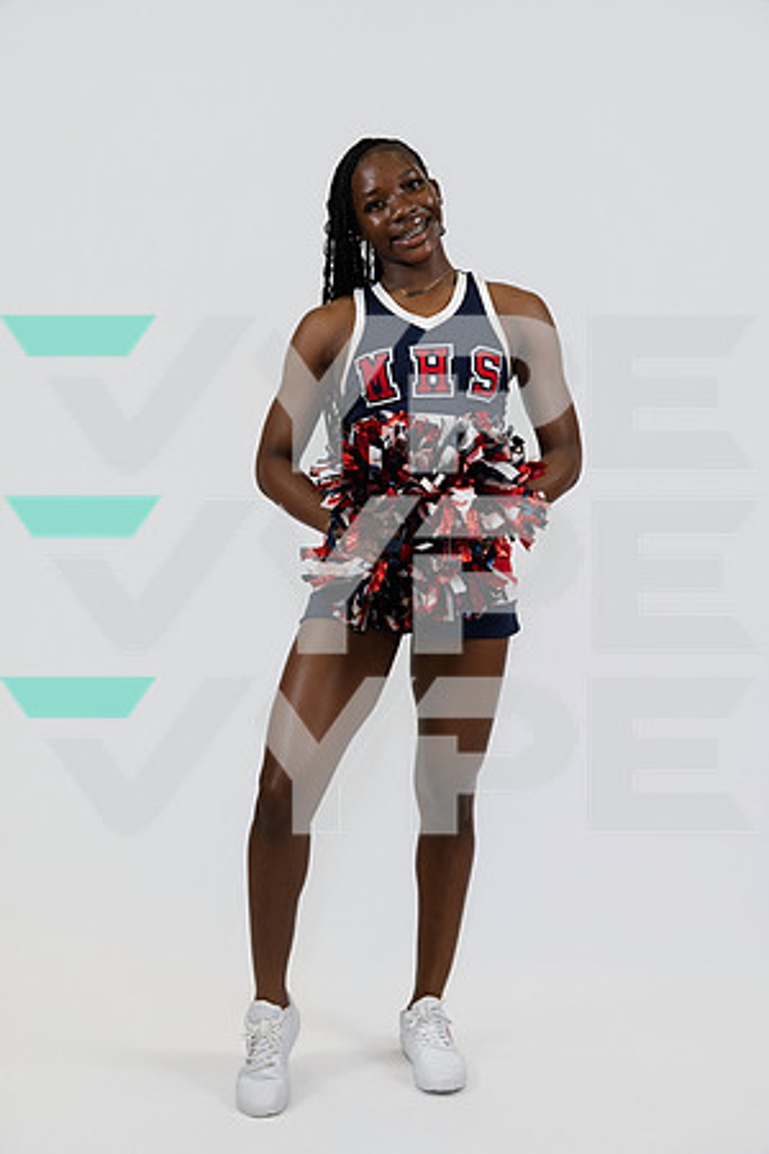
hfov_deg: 27.7
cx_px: 384
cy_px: 577
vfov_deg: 40.6
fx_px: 1560
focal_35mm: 49
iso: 400
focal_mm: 48.7
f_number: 4
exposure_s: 1/125
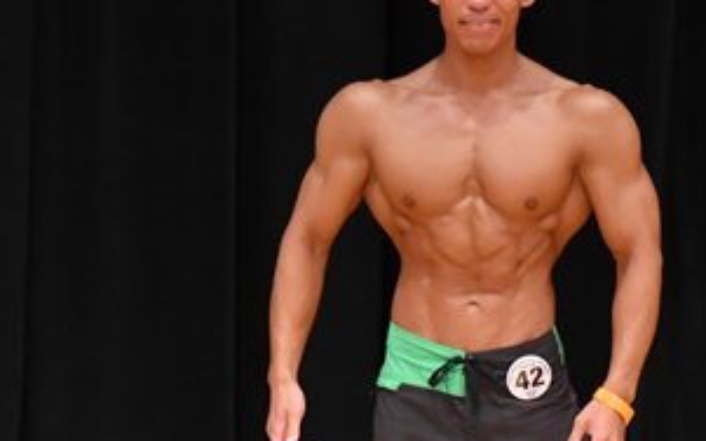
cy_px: 436
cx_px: 541
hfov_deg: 2.7
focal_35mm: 788
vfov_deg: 1.7
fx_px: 15159
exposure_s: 1/400
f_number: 5.6
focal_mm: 200
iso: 4000
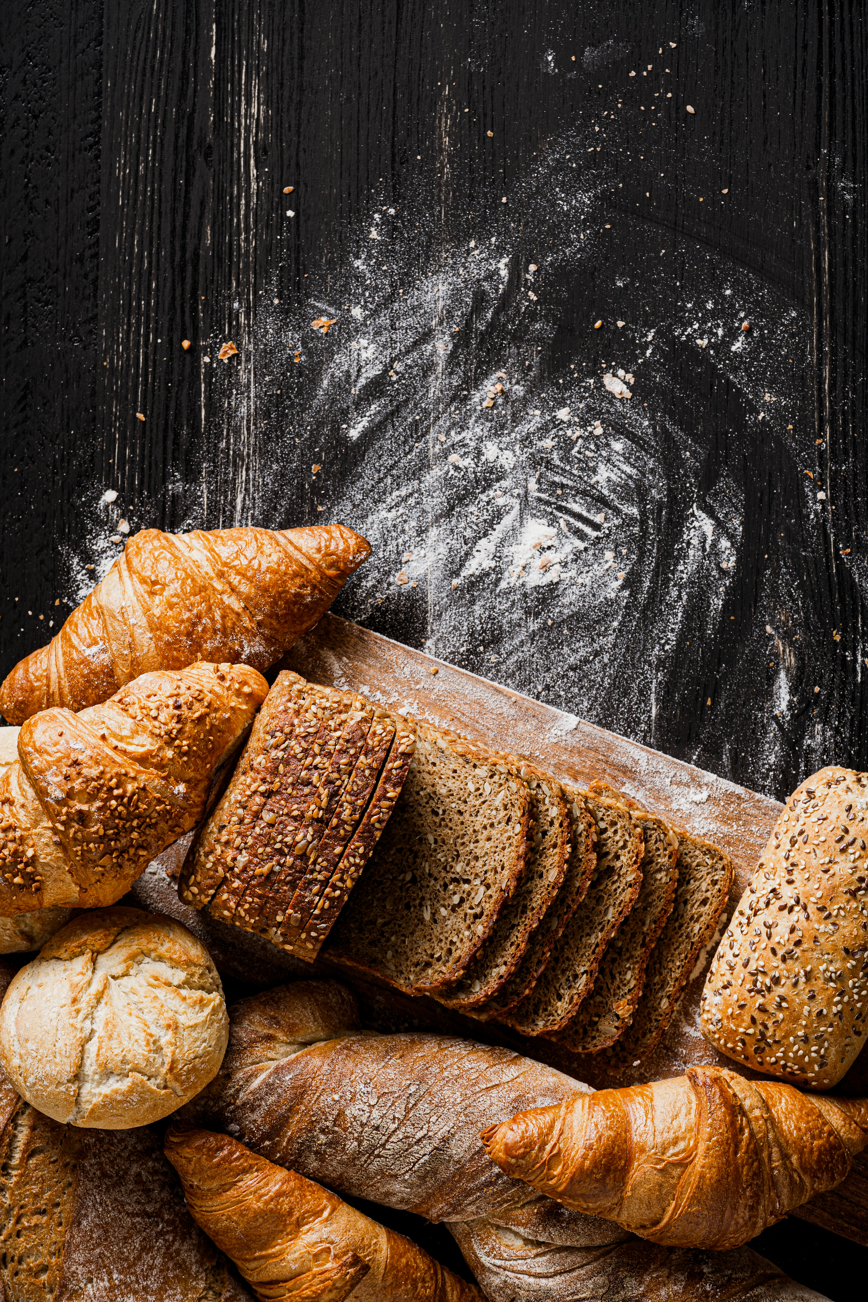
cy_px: 651
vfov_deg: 19.5
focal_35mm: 105
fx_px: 3797
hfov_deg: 13.0
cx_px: 434
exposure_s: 1/125
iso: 100
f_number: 7.1
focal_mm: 105
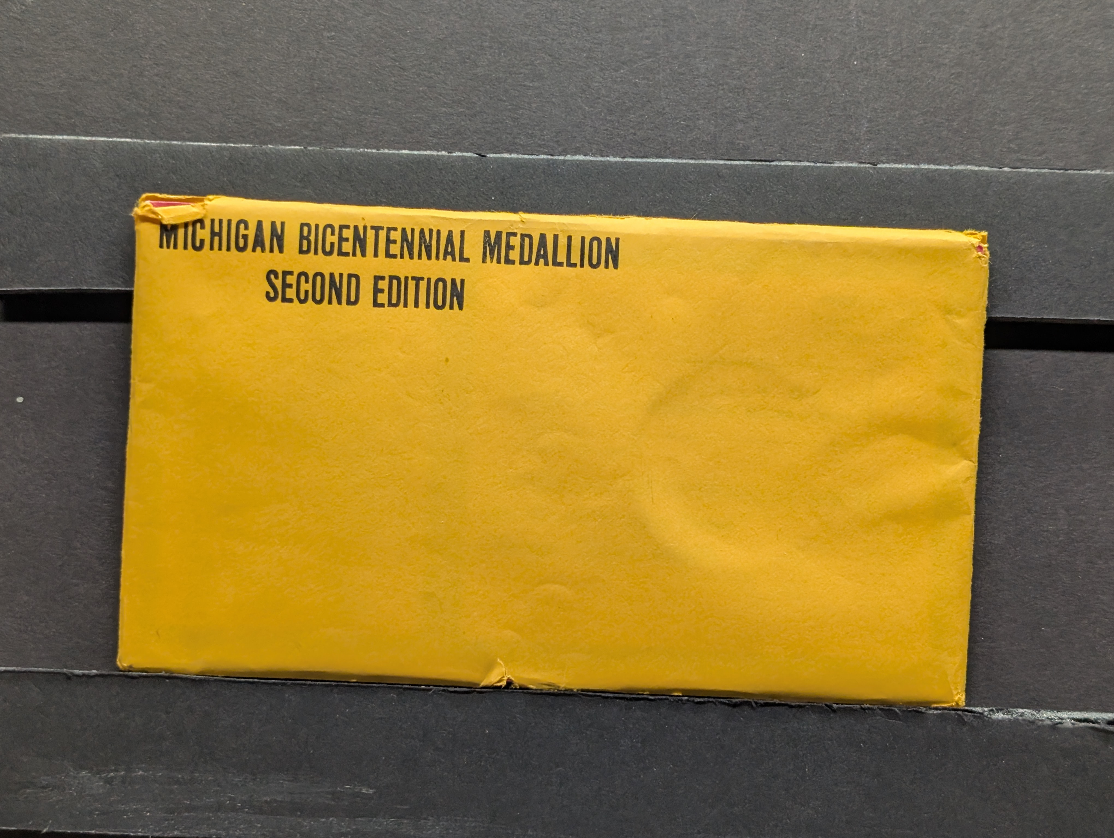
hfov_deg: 38.9
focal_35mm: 49
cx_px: 557
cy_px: 419
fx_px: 1579
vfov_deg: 29.7
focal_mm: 6.9
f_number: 1.68
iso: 231
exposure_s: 1/372
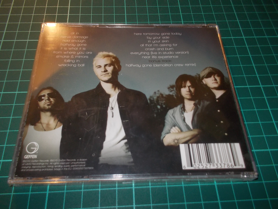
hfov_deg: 61.7
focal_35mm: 29
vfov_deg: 48.2
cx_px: 139
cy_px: 104
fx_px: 233
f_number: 3.3
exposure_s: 1/30
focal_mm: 4.1
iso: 200
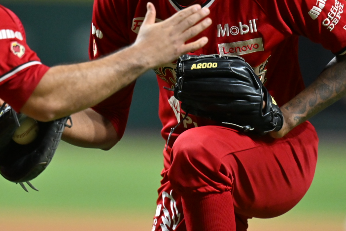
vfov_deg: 1.5
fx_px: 8870
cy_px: 77
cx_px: 88
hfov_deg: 2.2
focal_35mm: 923
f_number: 2.8
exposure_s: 1/800
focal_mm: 400
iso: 2500
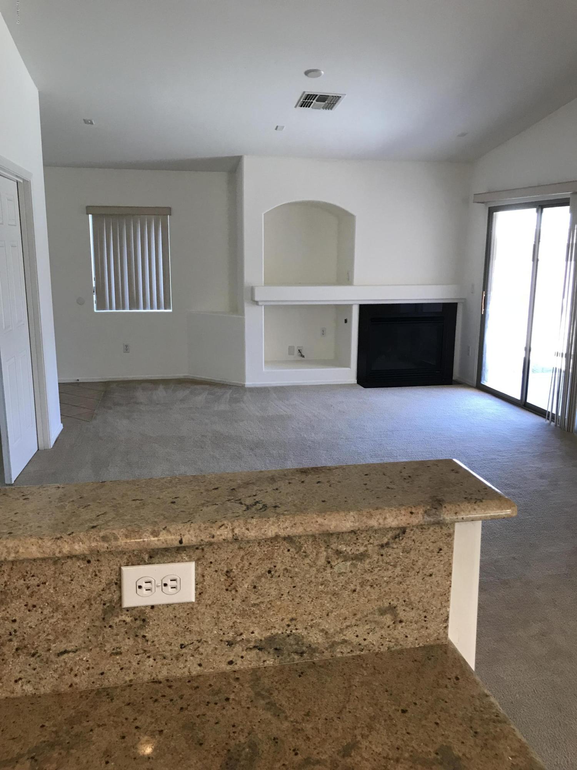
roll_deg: -0.8
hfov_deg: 49.7
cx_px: 288
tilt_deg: -12.3
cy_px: 385
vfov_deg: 63.4
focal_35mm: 28
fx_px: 622
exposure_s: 1/24
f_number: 1.8
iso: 32
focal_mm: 3.99
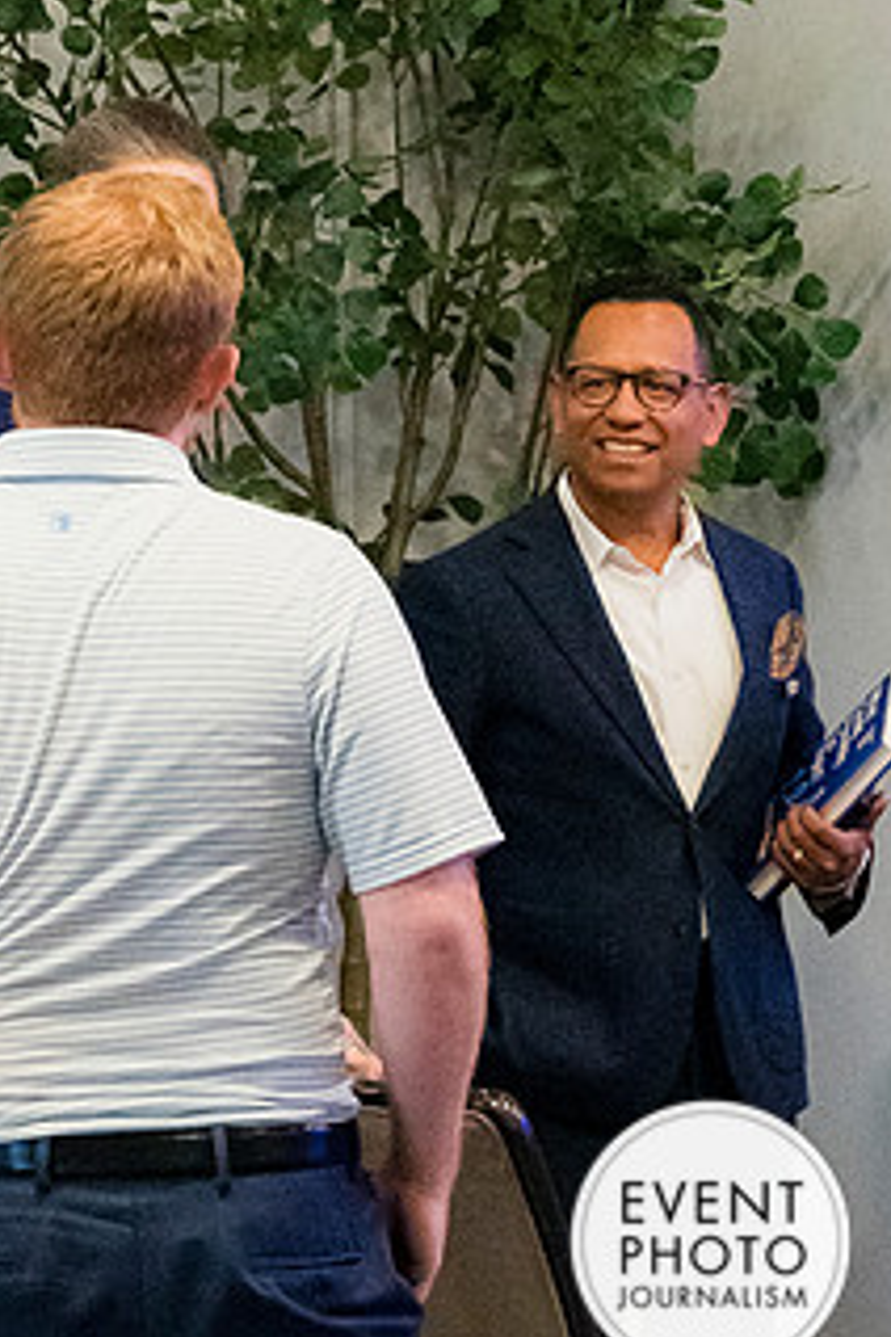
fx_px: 2524
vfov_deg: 29.6
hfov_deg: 20.0
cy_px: 568
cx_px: 357
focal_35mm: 68
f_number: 4.5
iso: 6400
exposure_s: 1/160
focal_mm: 32
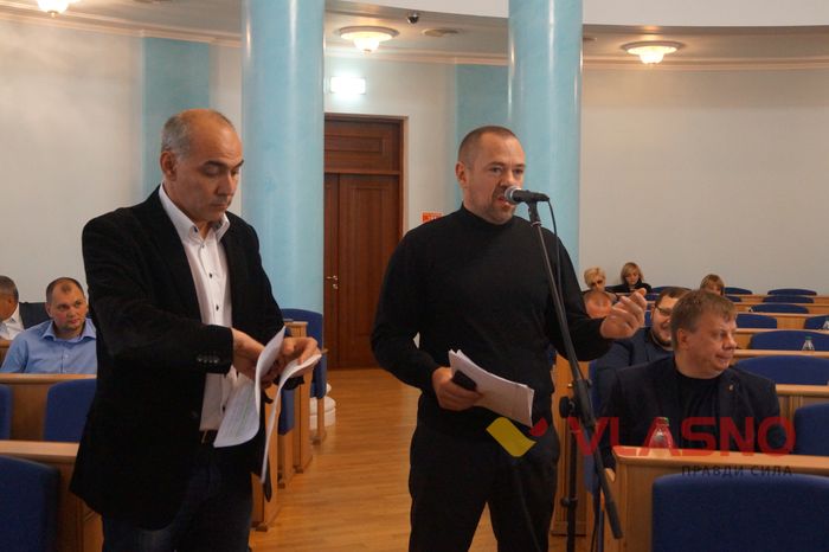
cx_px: 414
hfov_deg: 46.4
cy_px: 276
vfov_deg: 31.9
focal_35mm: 42
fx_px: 967
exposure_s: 1/80
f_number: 4.5
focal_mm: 28
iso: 3200
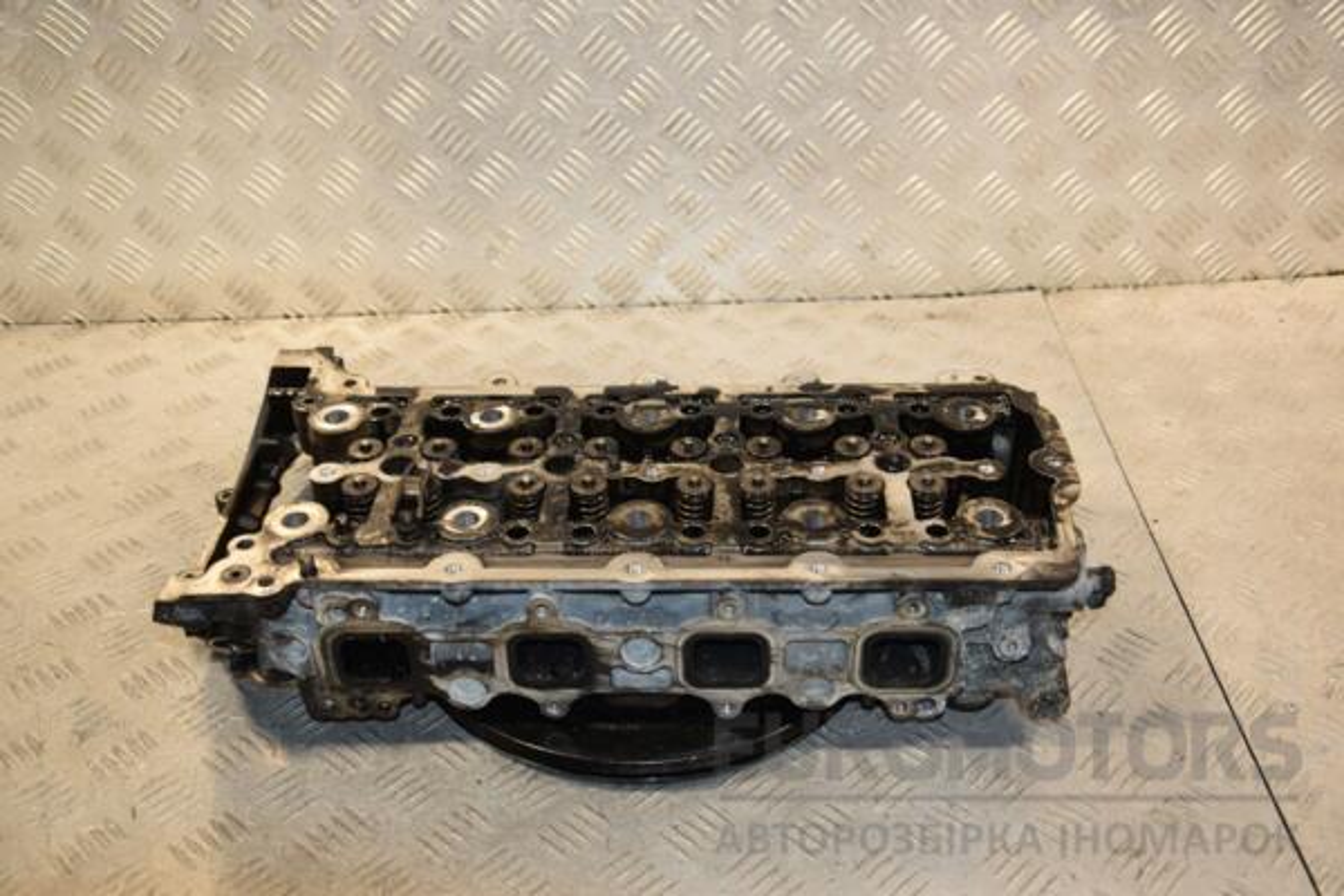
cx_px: 672
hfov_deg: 49.6
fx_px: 1456
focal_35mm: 39
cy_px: 448
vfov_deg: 34.2
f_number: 5
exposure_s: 1/200
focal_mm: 26
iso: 800
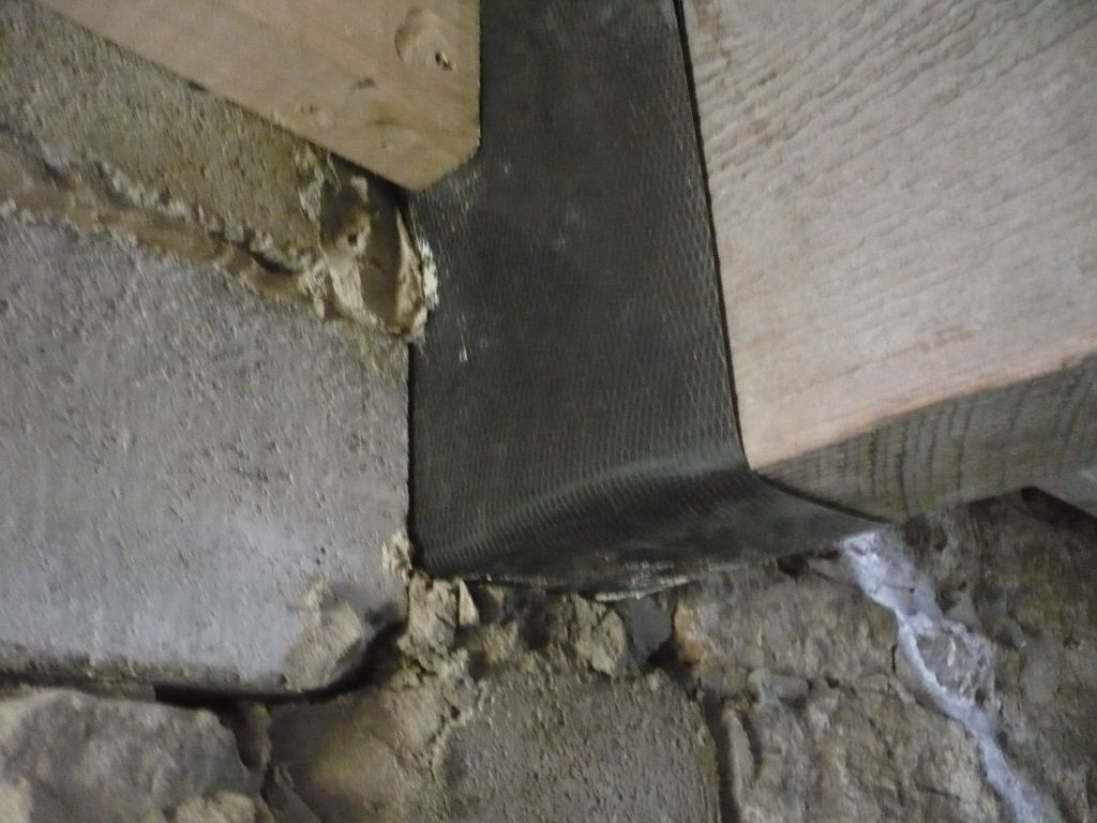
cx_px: 548
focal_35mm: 35
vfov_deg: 40.7
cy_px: 412
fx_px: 1109
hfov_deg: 52.6
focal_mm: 5.8
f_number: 2.8
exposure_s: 1/8
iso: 800
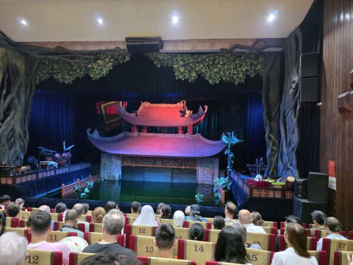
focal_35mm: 23
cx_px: 176
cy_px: 132
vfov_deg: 58.9
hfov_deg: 73.9
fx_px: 235
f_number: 1.7
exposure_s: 1/100
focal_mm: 6.3
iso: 2500
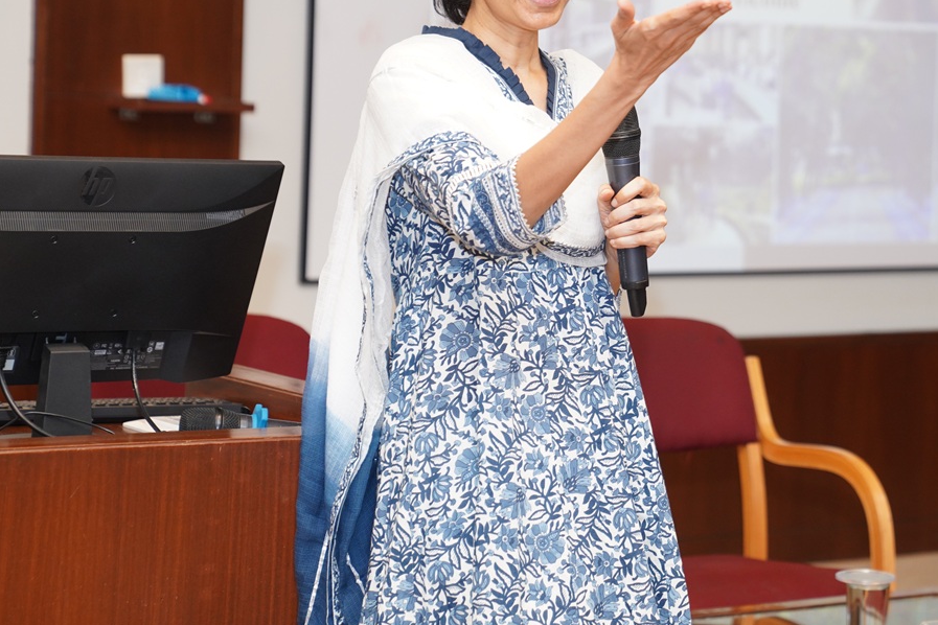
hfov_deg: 17.4
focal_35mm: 117
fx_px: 3048
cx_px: 715
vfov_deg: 11.7
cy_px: 151
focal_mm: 70
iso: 1000
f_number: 3.2
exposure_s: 1/200
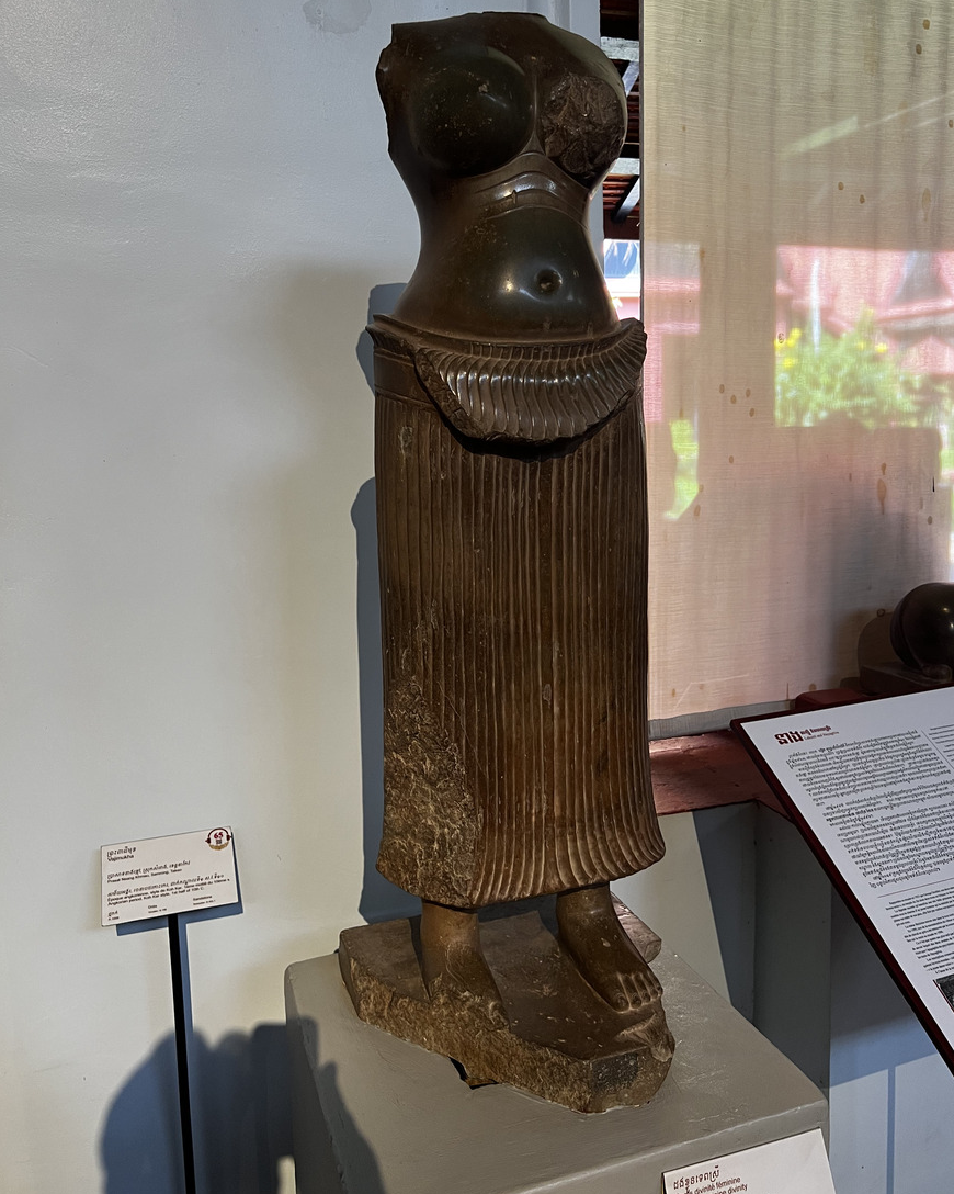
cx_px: 491
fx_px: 988
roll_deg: +1.4
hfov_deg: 51.5
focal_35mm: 28
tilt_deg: -5.7
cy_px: 541
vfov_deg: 62.1
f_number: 1.5
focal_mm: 5.7
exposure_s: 1/50
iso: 100
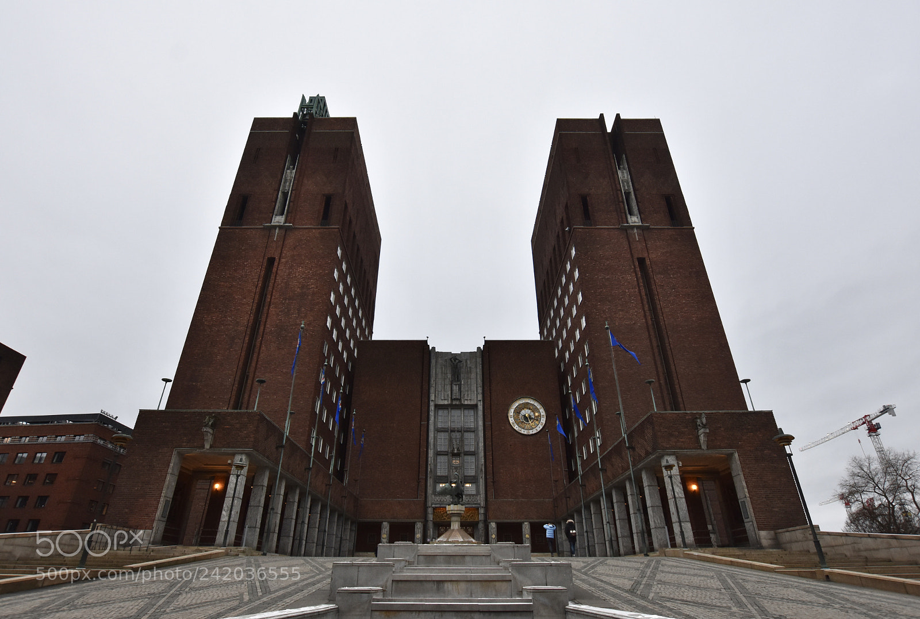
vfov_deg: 67.7
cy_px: 310
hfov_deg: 89.8
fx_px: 461
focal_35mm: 18
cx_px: 460
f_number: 6.3
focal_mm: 12
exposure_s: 1/160
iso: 800
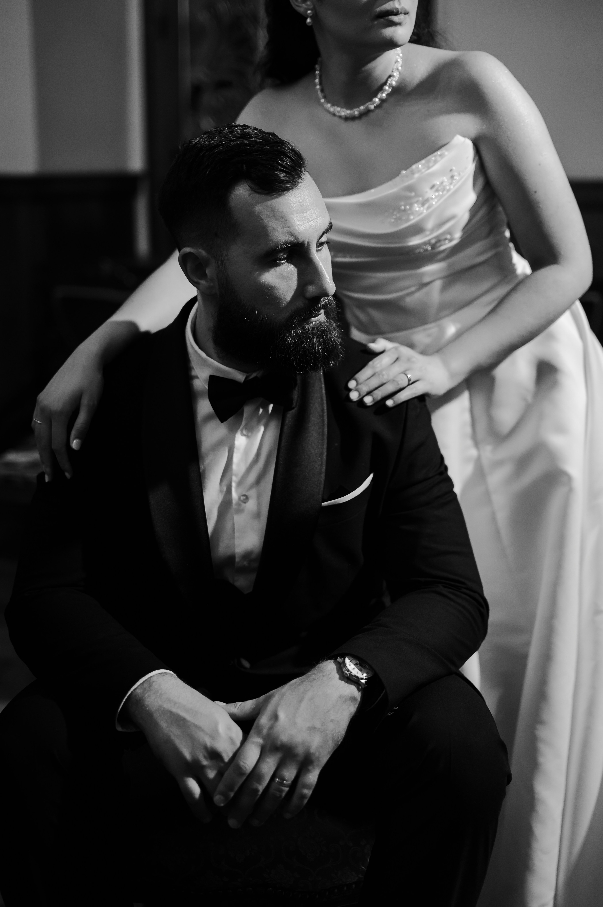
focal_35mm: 50
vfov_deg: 39.6
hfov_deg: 27.0
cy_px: 454
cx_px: 302
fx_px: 1258
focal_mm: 50
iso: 800
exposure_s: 1/250
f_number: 1.8
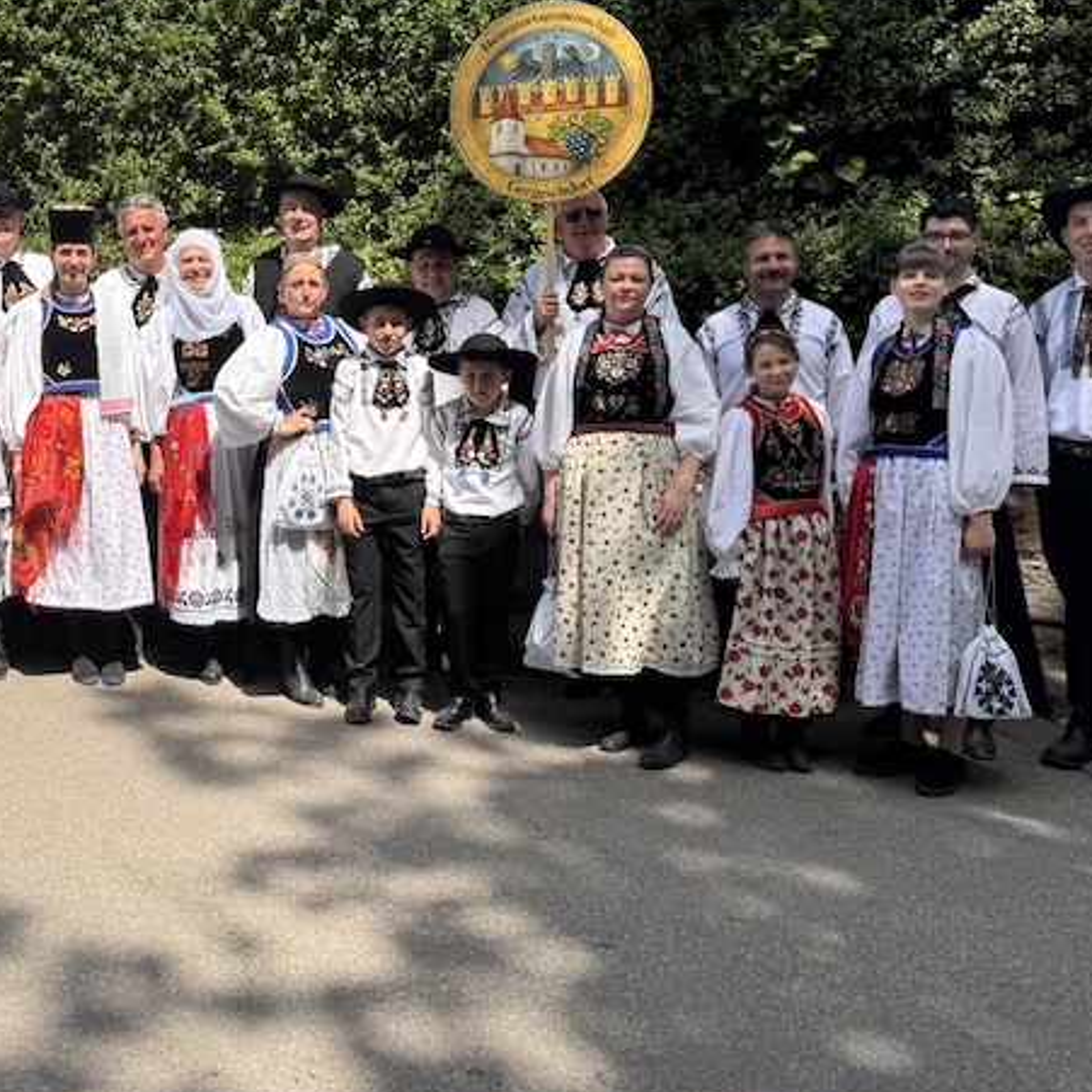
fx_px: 1428
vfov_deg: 41.6
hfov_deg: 40.0
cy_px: 429
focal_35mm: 40
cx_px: 201
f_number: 1.78
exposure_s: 1/4049
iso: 80
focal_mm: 6.76
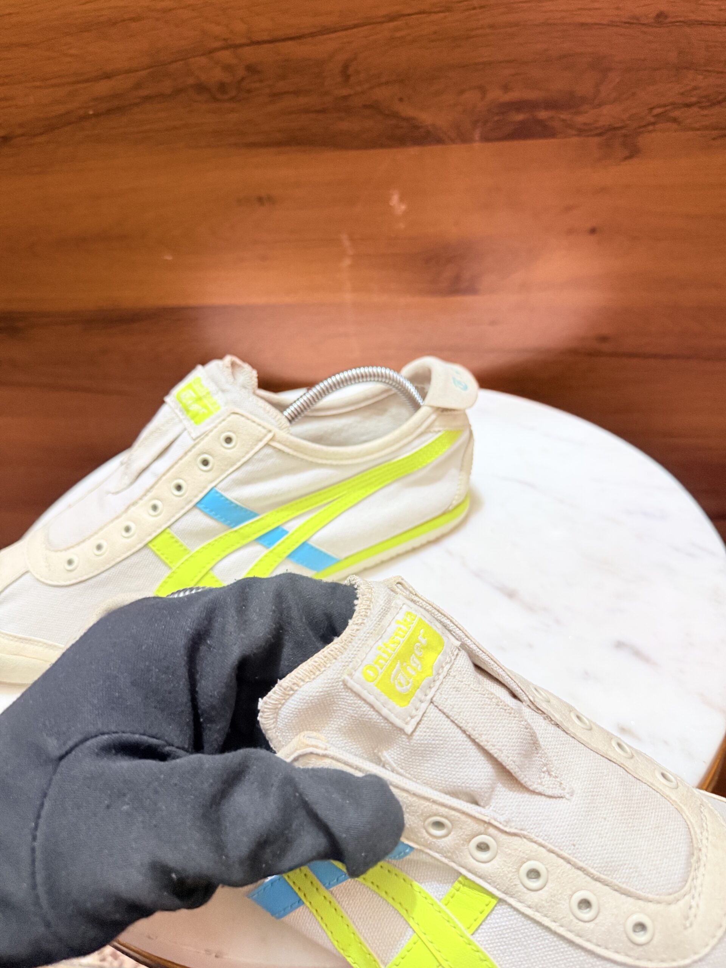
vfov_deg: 71.6
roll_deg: +4.5
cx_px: 363
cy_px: 484
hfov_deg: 56.8
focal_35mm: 24
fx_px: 671
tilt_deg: -36.3
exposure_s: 1/50
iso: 400
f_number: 1.78
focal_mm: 6.76
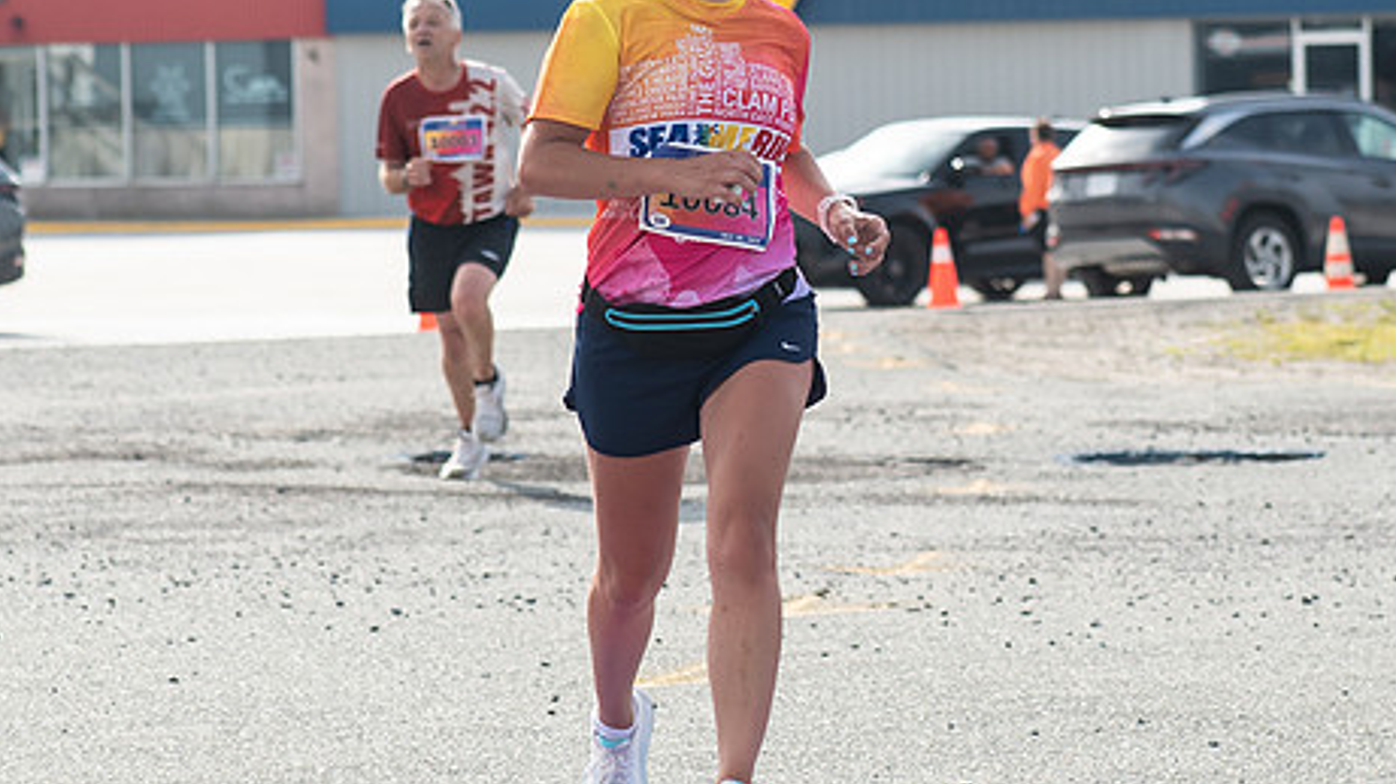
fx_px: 6994
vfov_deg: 6.4
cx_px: 778
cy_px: 104
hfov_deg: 11.4
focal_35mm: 189
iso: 250
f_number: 4.5
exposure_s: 1/2000
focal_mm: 75
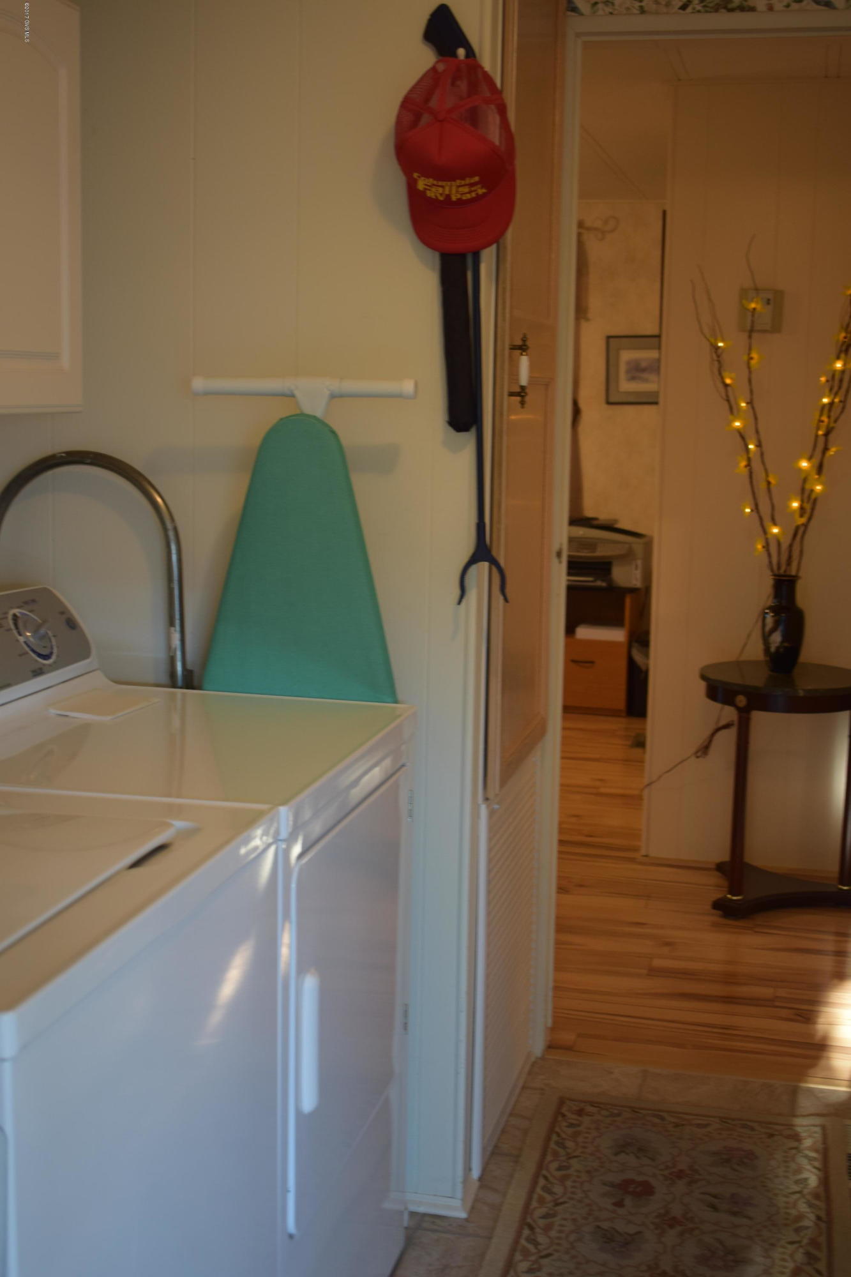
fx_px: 1649
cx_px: 426
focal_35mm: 46
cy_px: 638
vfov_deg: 42.3
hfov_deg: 28.9
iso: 400
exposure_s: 1/40
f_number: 4.2
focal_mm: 31
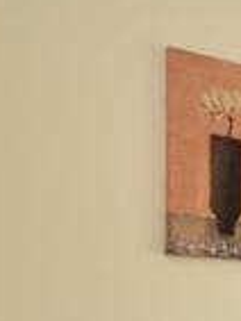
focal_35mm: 67
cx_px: 605
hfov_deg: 13.9
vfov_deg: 27.3
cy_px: 319
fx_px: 621
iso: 640
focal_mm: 10
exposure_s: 1/10
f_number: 11
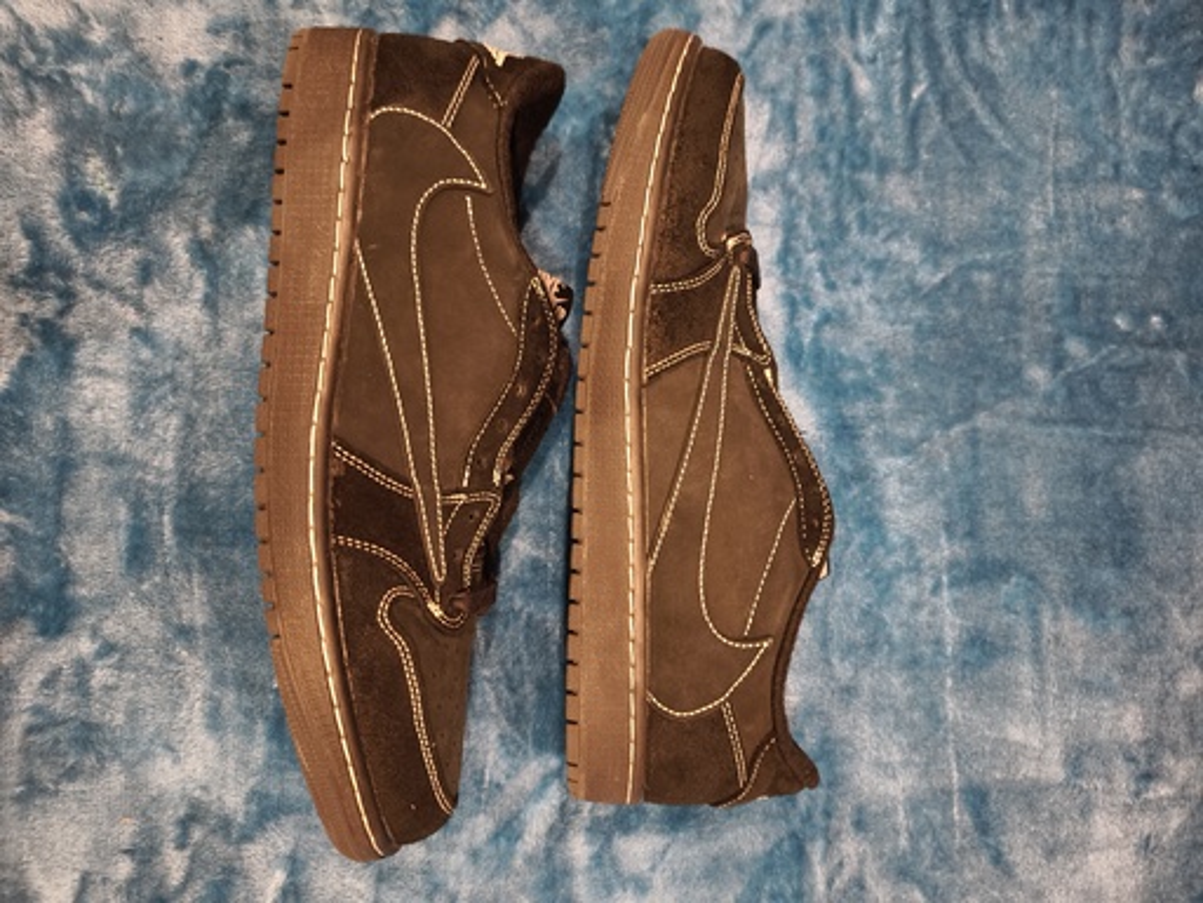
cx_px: 602
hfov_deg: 73.9
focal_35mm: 23
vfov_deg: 58.9
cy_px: 452
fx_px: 799
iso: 1000
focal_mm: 6.57
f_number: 1.6
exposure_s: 1/25
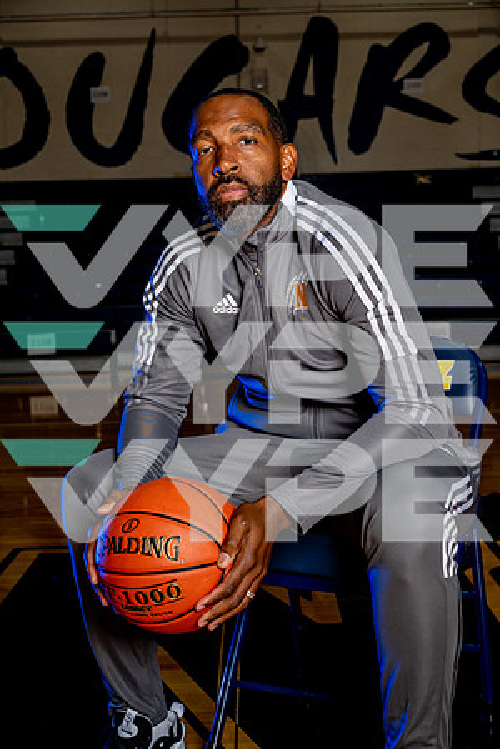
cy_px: 374
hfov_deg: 24.6
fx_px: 1146
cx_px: 250
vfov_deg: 36.2
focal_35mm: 55
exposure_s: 1/250
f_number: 6.3
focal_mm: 55
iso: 64
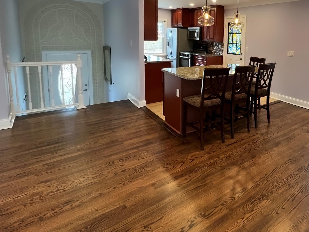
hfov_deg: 73.1
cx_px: 234
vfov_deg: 60.8
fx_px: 188
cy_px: 65
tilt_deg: -7.1
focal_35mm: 21
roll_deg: -0.3
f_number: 1.8
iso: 200
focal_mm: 1.6
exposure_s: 1/120
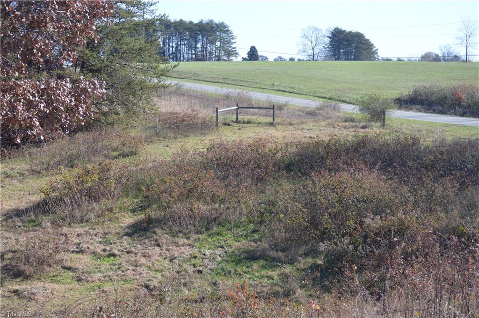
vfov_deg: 16.5
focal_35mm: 82
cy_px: 159
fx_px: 1096
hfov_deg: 24.6
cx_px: 240
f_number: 4.5
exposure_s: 1/1000
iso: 400
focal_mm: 55
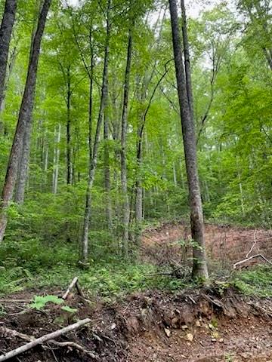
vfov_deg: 67.3
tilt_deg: +22.3
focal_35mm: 26
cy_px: 181
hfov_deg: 53.1
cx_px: 136
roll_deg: +4.6
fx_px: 272
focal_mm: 4.2
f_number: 1.6
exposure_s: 1/121
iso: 50
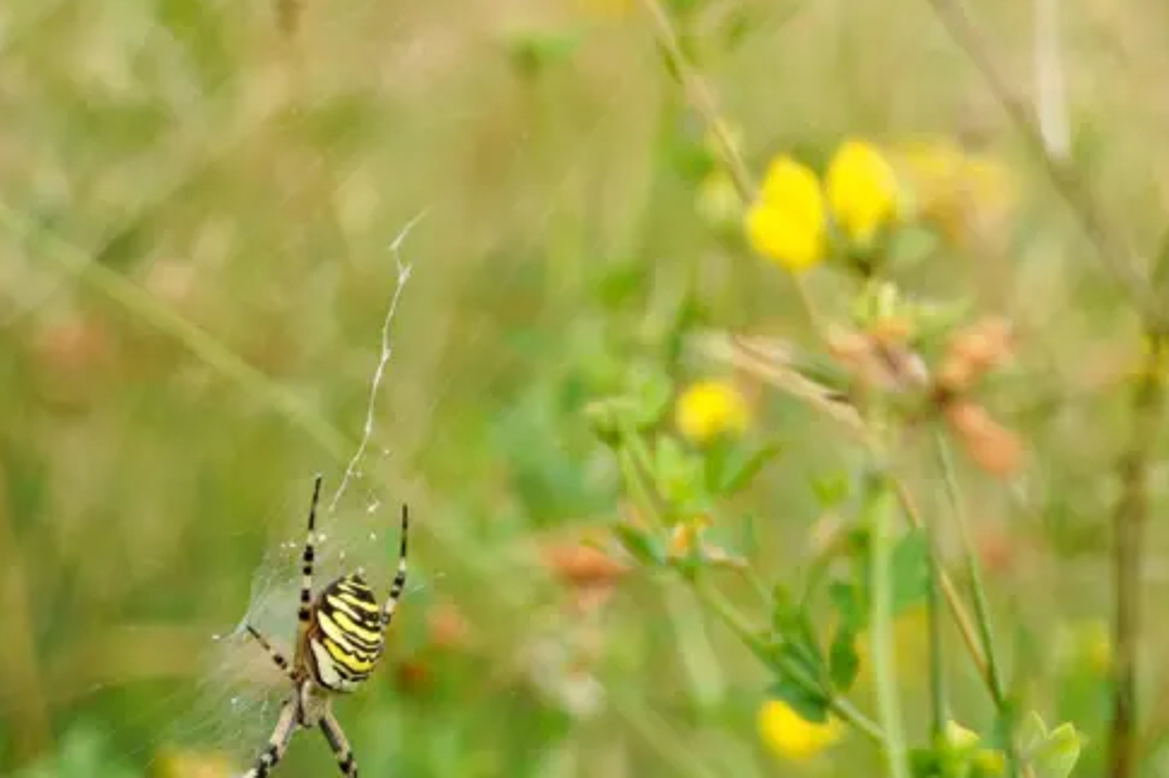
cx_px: 443
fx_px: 7336
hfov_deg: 9.1
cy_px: 599
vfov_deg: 6.1
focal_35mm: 226
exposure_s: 1/160
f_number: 5.6
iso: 100
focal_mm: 107
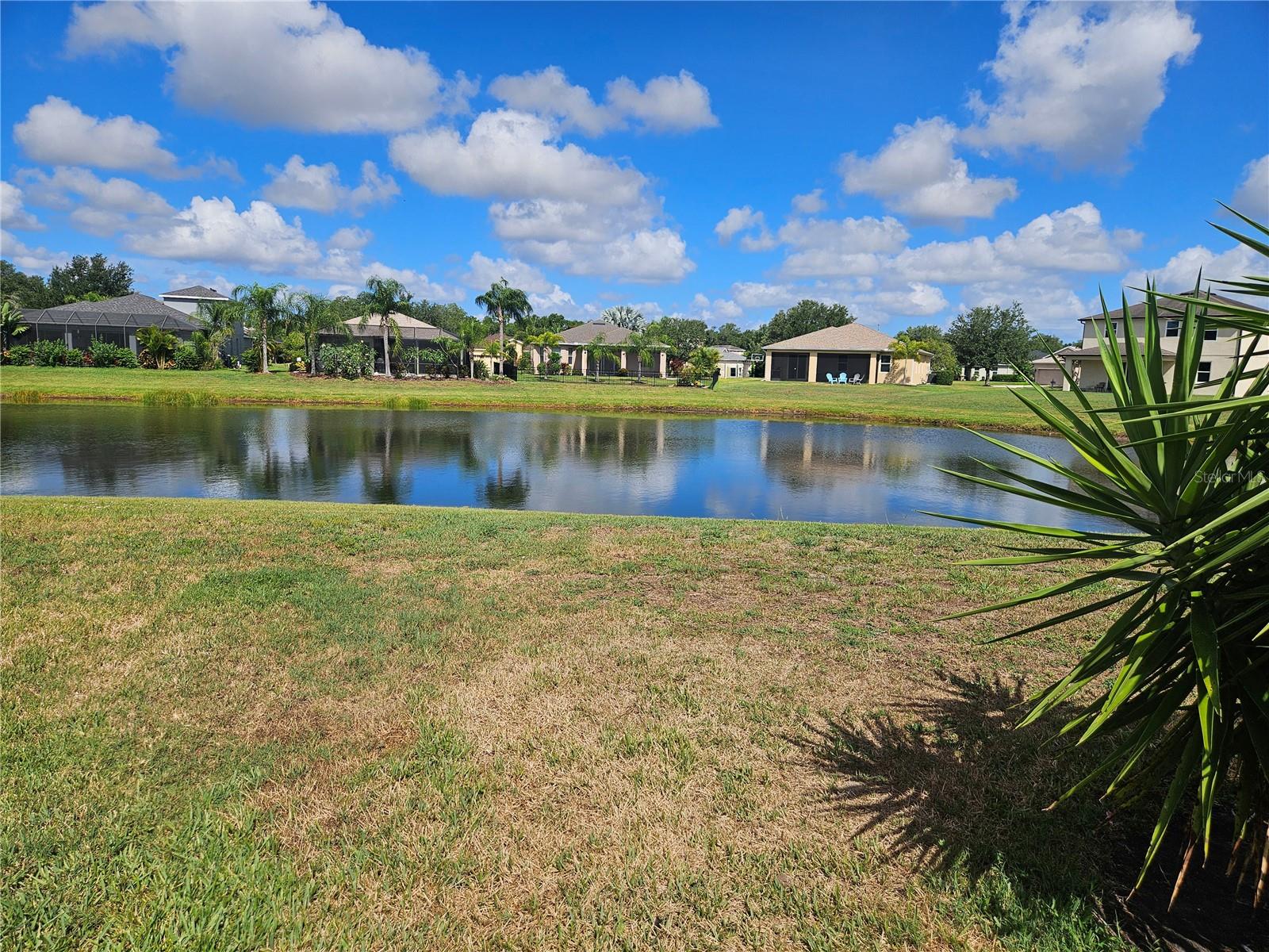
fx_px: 843
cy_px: 476
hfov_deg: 73.9
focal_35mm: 23
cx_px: 634
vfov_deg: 58.9
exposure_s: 1/2890
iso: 25
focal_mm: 5.4
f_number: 1.8
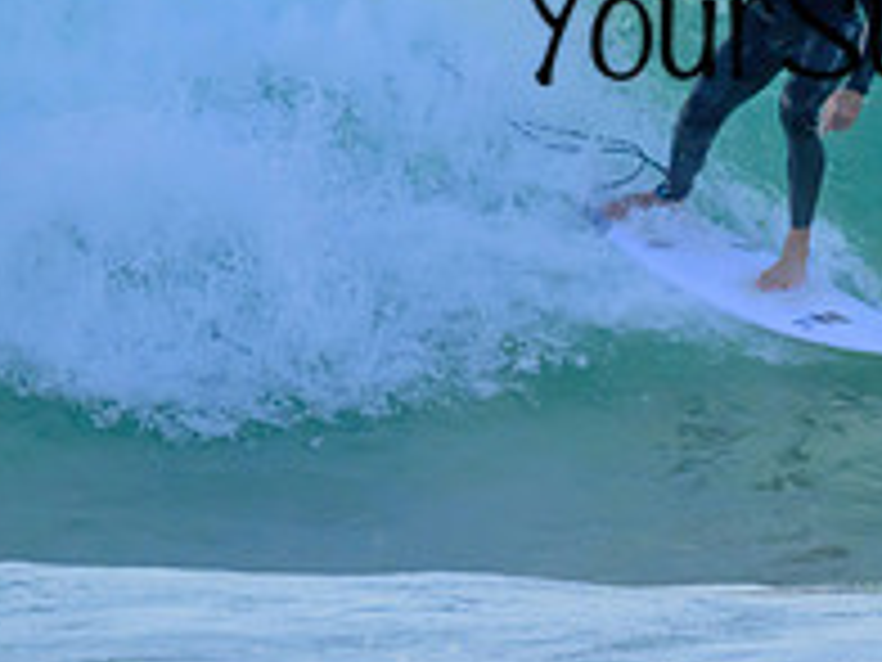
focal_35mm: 1861
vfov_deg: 0.8
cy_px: -25
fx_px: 47417
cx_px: 981
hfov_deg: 1.1
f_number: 11
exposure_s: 1/2000
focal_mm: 640
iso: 2500
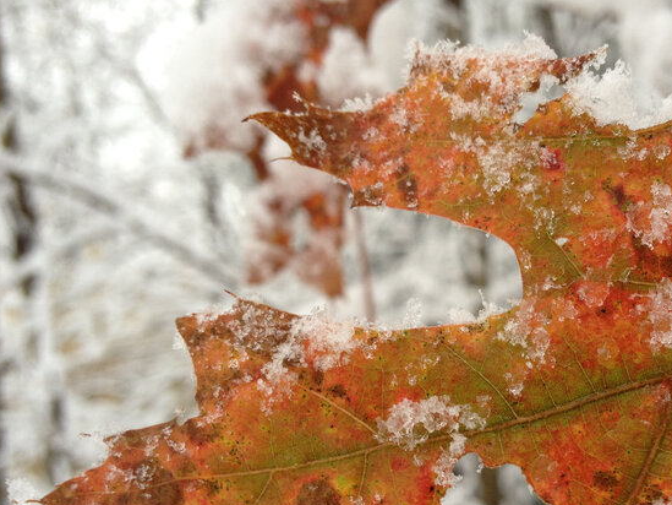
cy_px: 298
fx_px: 990
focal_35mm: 51
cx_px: 485
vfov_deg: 28.5
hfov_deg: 36.8
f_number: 2.4
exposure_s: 1/60
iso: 80
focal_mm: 4.28
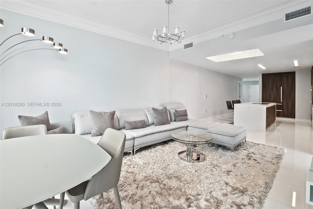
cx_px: 156
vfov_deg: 77.3
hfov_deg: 100.4
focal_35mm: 15
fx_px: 130
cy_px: 104
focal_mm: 10
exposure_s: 1/15
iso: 560
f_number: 8
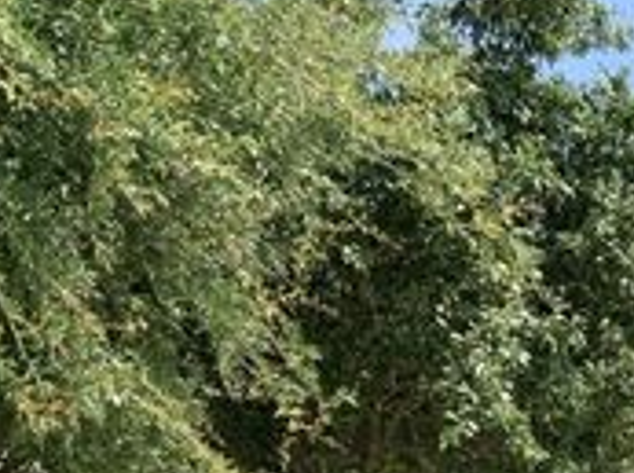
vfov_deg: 17.0
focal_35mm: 84
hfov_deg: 21.5
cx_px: 773
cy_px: 515
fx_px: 1535
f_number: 1.8
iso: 20
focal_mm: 3
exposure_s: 1/2320
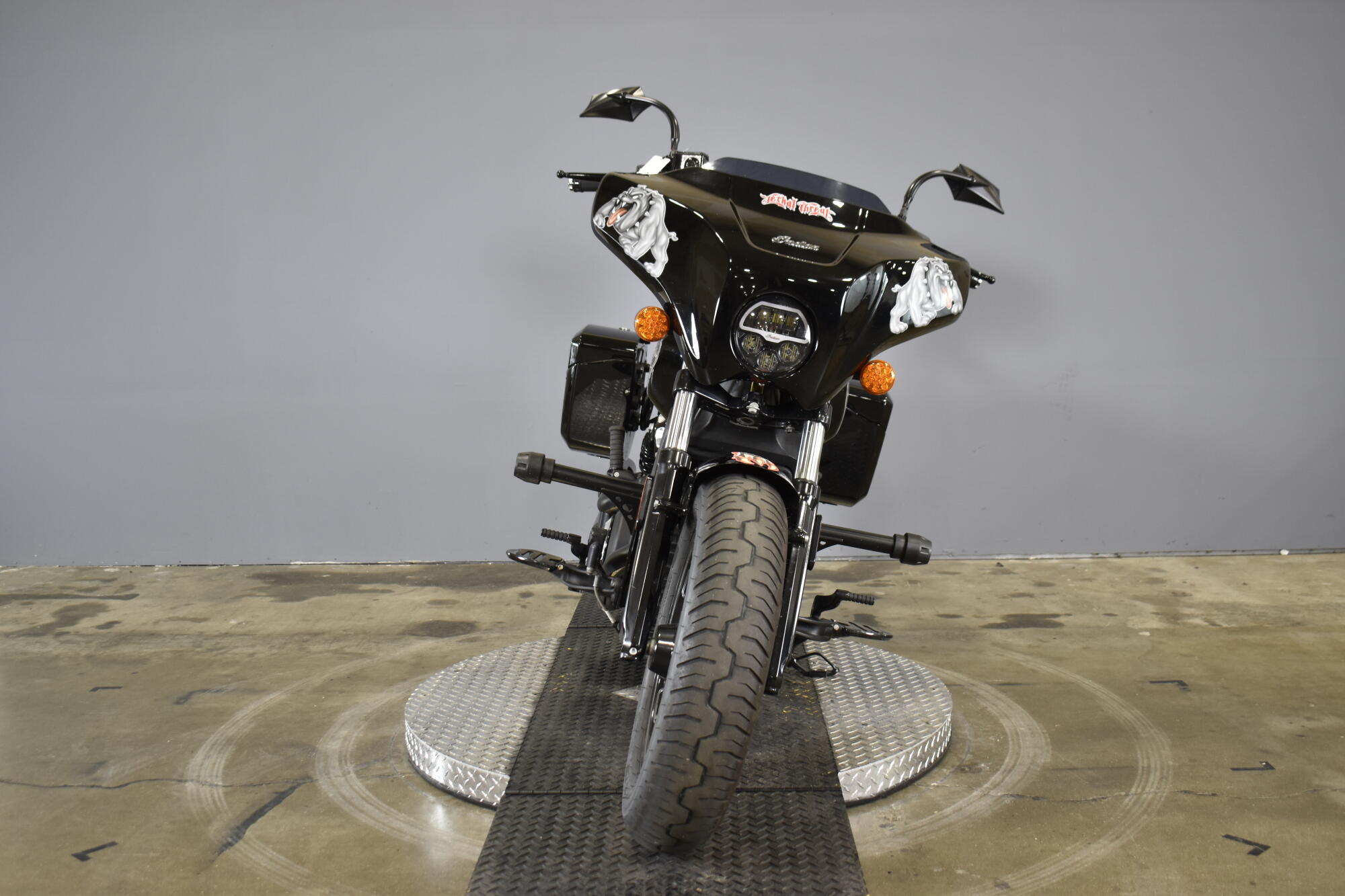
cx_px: 672
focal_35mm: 36
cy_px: 448
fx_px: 1345
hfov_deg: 53.1
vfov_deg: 36.9
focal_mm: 24
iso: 400
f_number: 4
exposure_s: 1/25
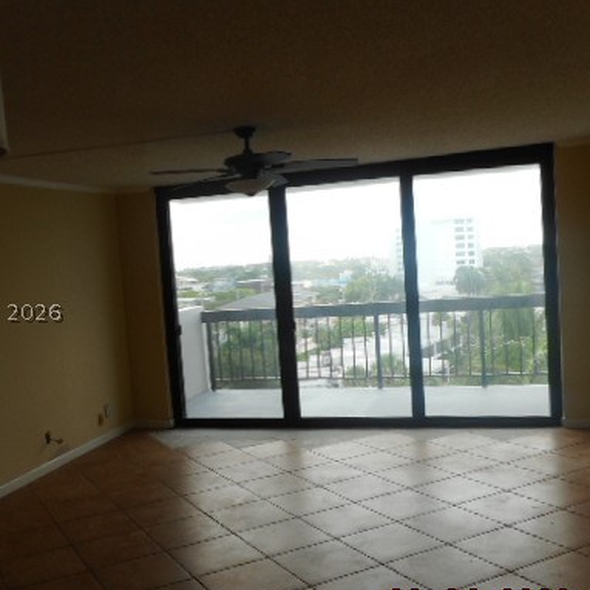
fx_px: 713
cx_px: 247
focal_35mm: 37
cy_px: 312
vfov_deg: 44.9
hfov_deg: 44.8
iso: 80
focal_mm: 4.5
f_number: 3.7
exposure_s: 1/80
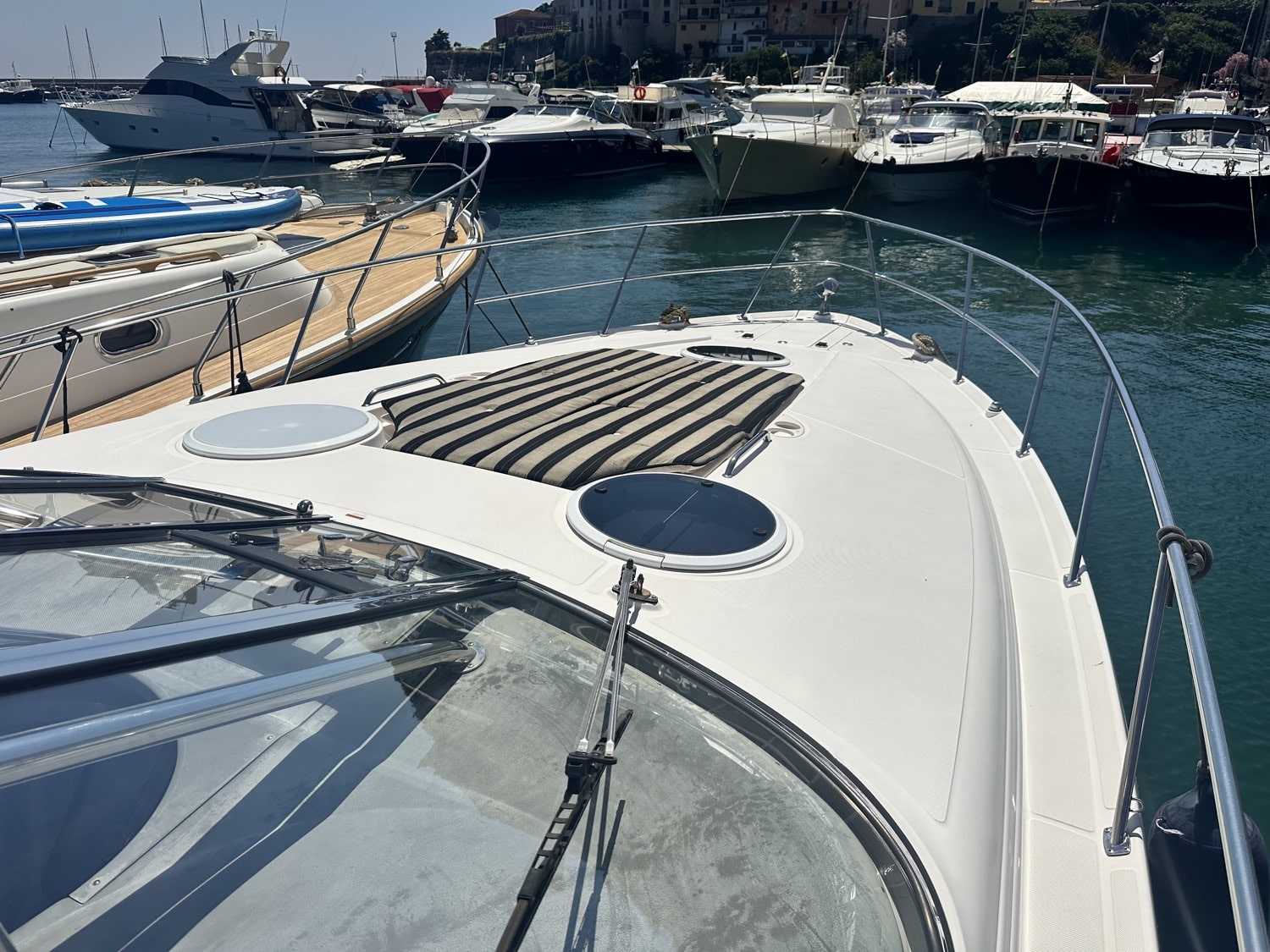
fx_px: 881
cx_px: 635
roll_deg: +0.0
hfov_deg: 71.6
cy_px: 476
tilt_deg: -21.7
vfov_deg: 56.8
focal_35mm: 24
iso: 100
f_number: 1.78
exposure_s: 1/18519
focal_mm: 6.86
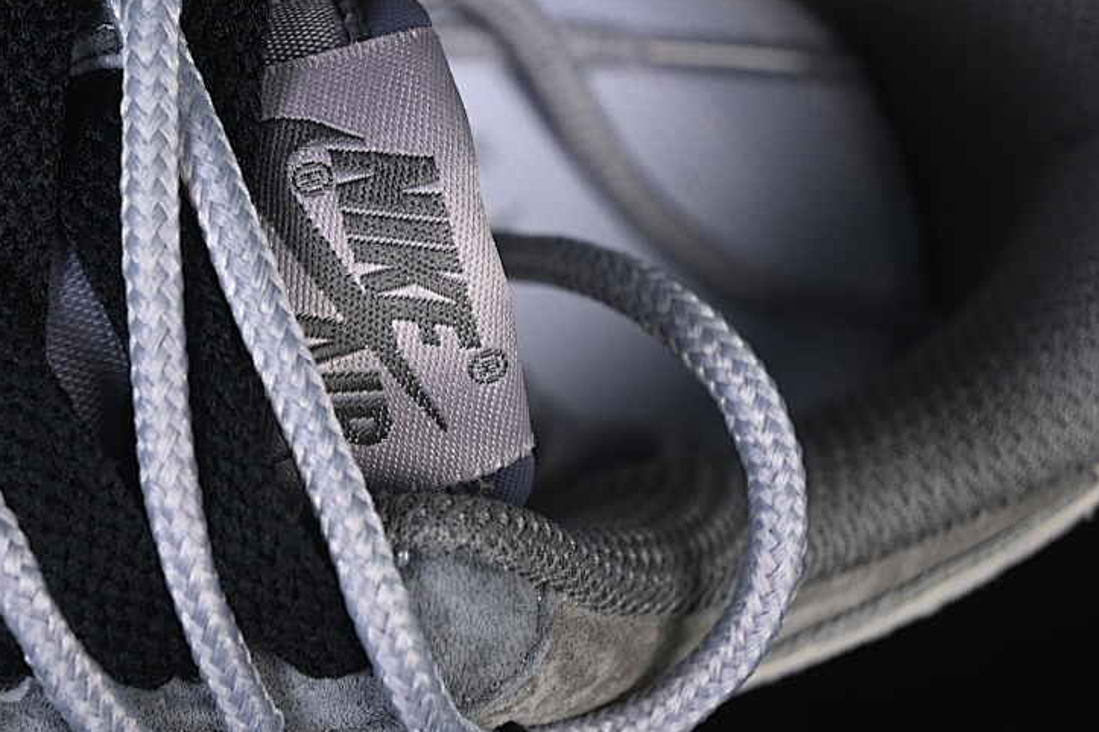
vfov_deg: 12.2
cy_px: 360
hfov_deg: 18.2
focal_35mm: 112
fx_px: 3419
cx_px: 304
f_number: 6.3
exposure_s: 1/60
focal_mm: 50
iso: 160
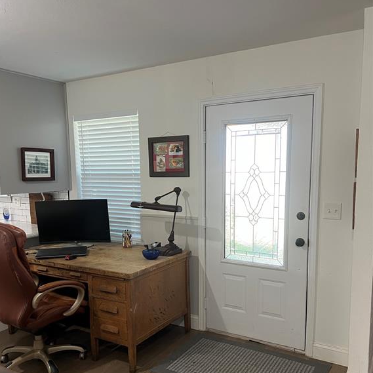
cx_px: 185
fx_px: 378
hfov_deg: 52.5
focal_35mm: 31
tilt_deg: -7.4
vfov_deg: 52.3
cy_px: 218
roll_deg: +0.8
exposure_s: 1/60
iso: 80
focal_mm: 5.7
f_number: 1.5
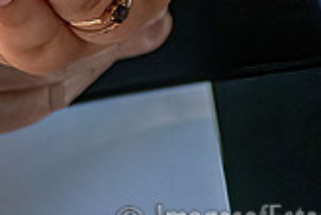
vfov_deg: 1.4
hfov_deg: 2.1
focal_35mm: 988
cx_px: 12
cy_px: -134
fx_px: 8826
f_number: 5.6
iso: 500
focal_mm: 280
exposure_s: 1/800
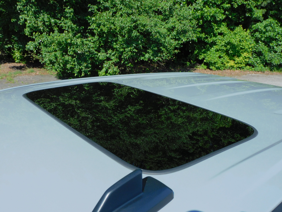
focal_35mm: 33
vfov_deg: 42.9
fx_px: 269
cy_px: 106
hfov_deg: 55.4
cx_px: 141
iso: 125
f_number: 3.6
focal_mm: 5.9
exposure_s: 1/800
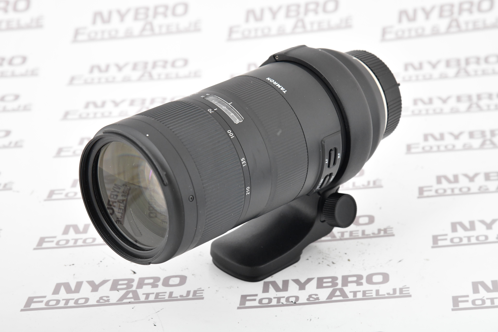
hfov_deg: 17.1
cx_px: 249
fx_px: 1660
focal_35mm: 120
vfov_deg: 11.4
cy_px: 166
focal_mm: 120
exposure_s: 1/200
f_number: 11
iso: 2500
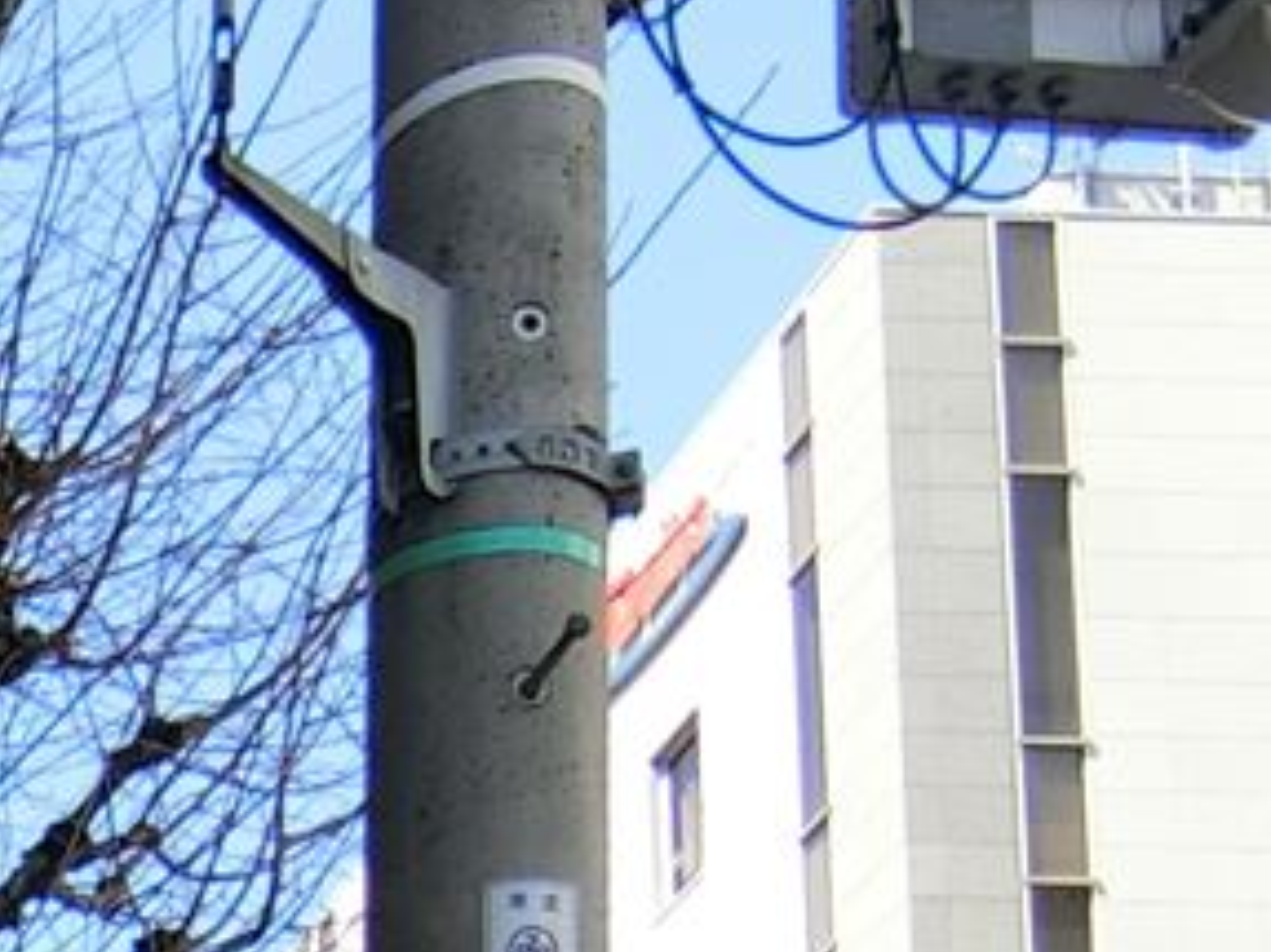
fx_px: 3890
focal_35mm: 106
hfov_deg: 15.3
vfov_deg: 11.2
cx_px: -1209
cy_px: 2418
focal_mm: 4.06
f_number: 2.7
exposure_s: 1/400
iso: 80
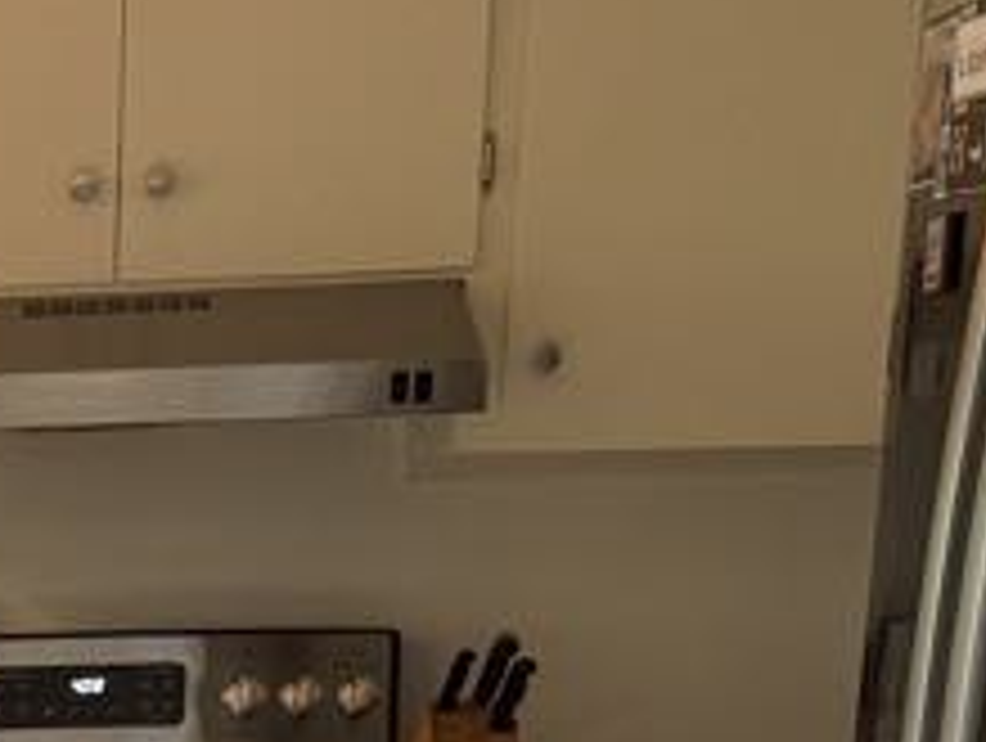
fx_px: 2996
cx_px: -644
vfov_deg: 12.9
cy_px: 1295
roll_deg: +1.5
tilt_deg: -15.3
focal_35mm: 105
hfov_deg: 16.4
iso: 200
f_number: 1.78
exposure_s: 1/120
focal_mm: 6.76
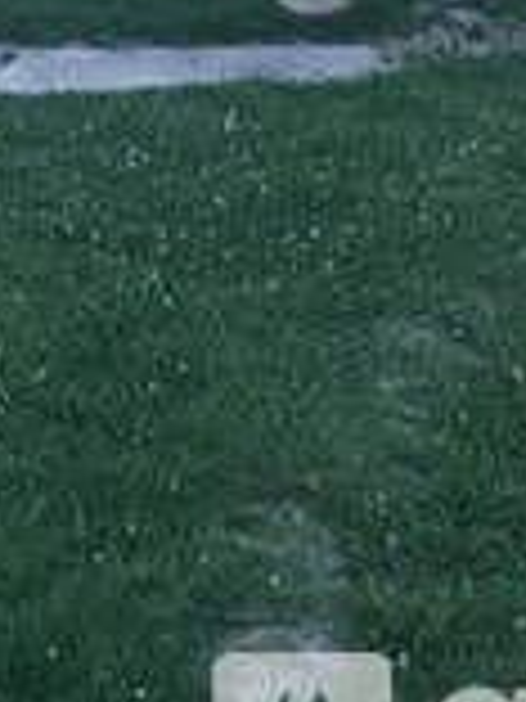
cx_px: 97
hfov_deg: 15.8
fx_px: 1884
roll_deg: +0.4
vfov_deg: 19.0
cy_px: -292
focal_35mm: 93
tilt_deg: -3.3
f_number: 2.2
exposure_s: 1/30
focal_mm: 4.15
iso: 125
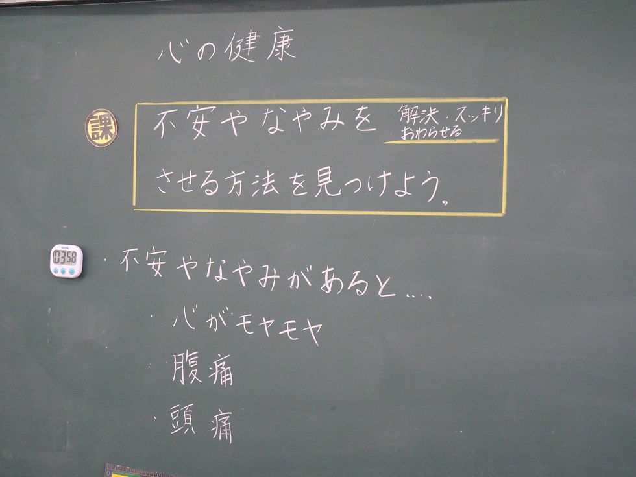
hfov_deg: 22.3
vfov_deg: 16.8
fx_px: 1617
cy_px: 238
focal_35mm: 88
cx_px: 318
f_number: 5
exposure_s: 1/50
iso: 800
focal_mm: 14.99
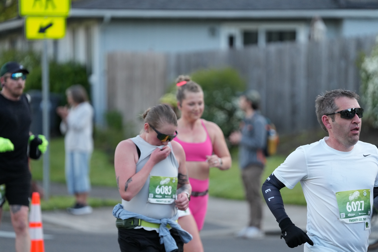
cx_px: 189
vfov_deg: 8.4
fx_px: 1711
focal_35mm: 163
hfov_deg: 12.6
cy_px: 126
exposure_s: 1/2000
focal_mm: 163
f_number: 2.8
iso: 1000
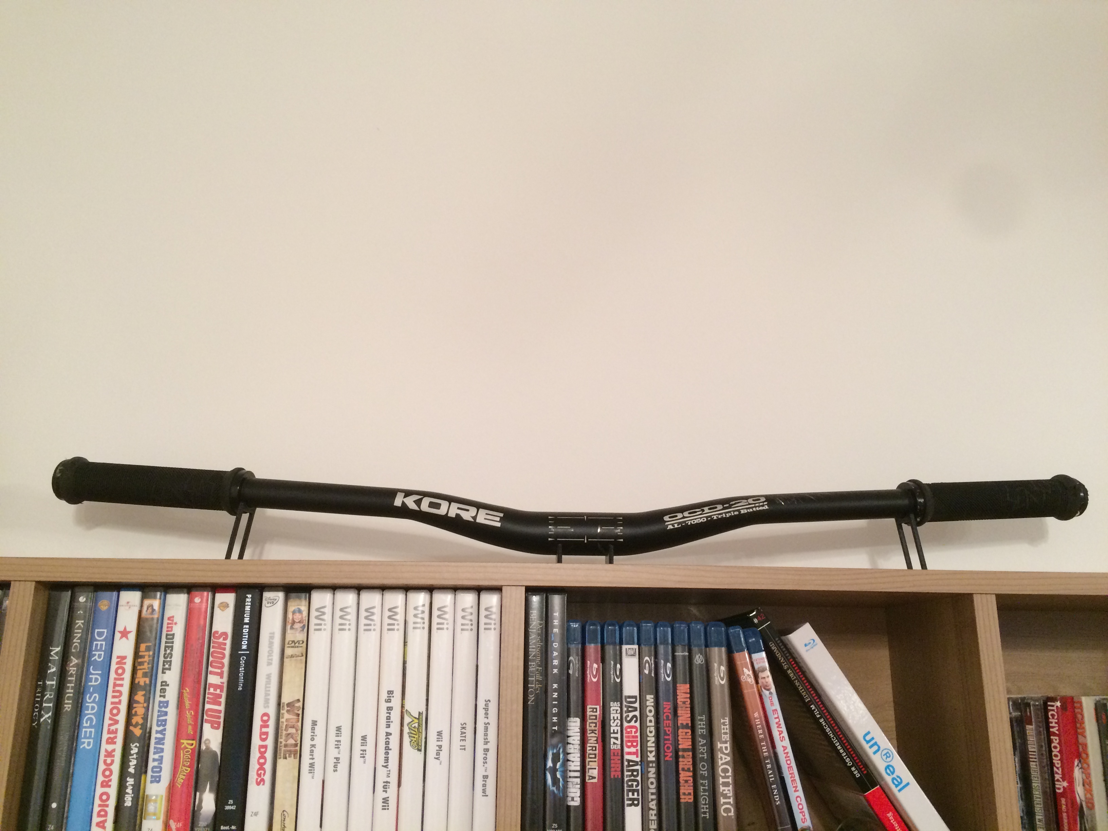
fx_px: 928
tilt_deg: +16.4
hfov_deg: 61.7
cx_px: 554
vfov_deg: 48.2
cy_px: 416
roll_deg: +0.1
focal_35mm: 29
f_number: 2.2
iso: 250
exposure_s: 1/33
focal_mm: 4.15
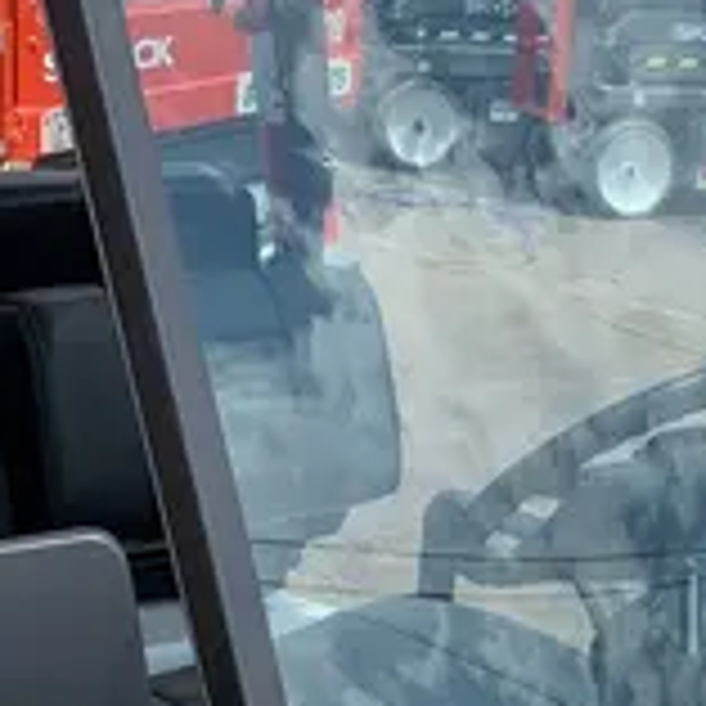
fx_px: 2469
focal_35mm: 107
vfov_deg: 15.6
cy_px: 857
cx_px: 391
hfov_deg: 16.3
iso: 25
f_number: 1.8
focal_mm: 4.25
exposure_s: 1/2915
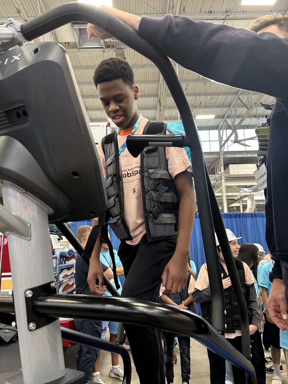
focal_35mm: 24
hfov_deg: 56.8
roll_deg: -0.1
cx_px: 144
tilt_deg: +11.3
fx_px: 266
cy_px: 192
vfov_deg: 71.6
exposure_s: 1/88
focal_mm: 6.86
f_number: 1.78
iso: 250
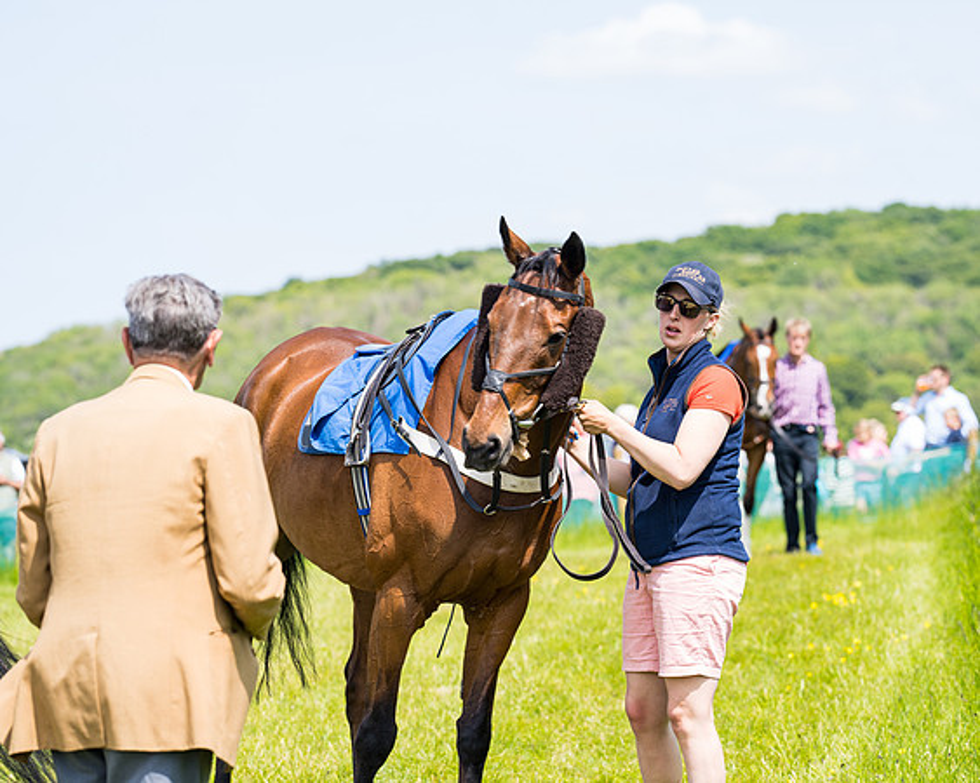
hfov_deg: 12.5
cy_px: 396
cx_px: 595
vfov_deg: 10.0
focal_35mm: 154
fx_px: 4459
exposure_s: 1/250
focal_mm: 135
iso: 50
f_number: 5
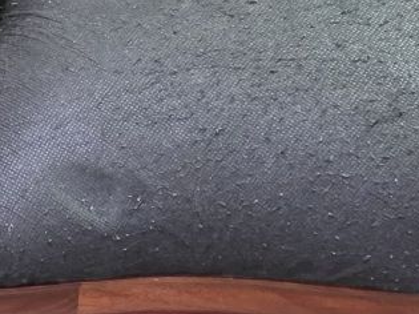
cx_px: -204
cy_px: -112
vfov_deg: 9.9
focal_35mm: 146
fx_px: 1767
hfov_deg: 12.8
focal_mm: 6.3
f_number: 1.7
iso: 400
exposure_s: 1/100
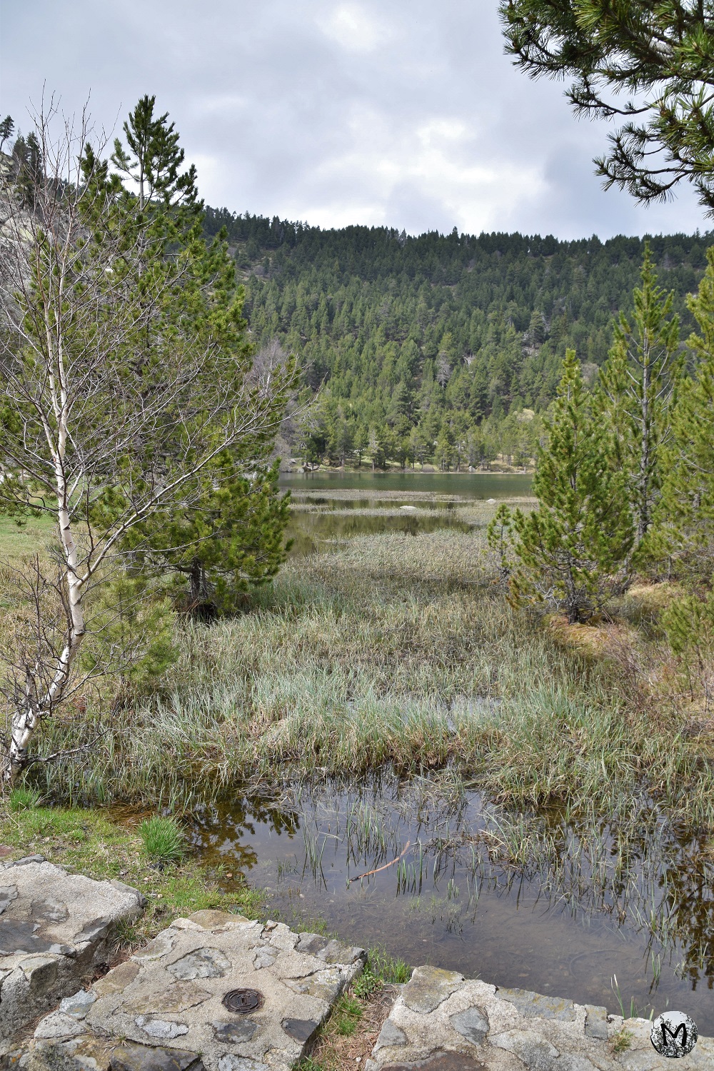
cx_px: 357
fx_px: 803
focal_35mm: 27
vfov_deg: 67.4
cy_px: 536
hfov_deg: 47.9
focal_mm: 18
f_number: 8
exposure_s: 1/320
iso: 200
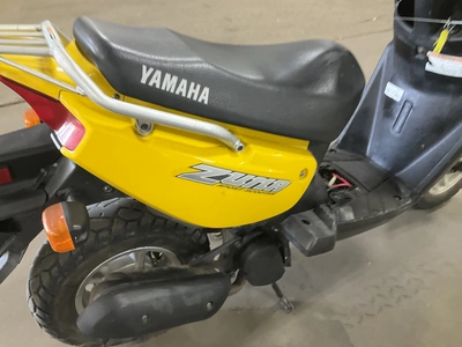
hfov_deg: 61.7
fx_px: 387
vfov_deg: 48.2
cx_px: 231
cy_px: 174
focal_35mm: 29
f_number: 1.8
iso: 250
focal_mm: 3
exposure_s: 1/40
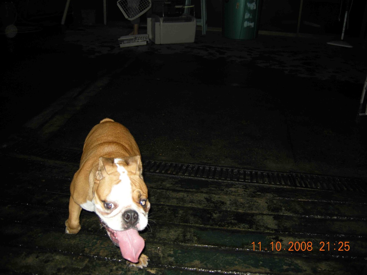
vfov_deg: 40.7
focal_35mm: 35
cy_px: 138
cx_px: 184
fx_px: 371
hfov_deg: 52.6
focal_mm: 7.5
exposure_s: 1/60
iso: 64
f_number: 2.7
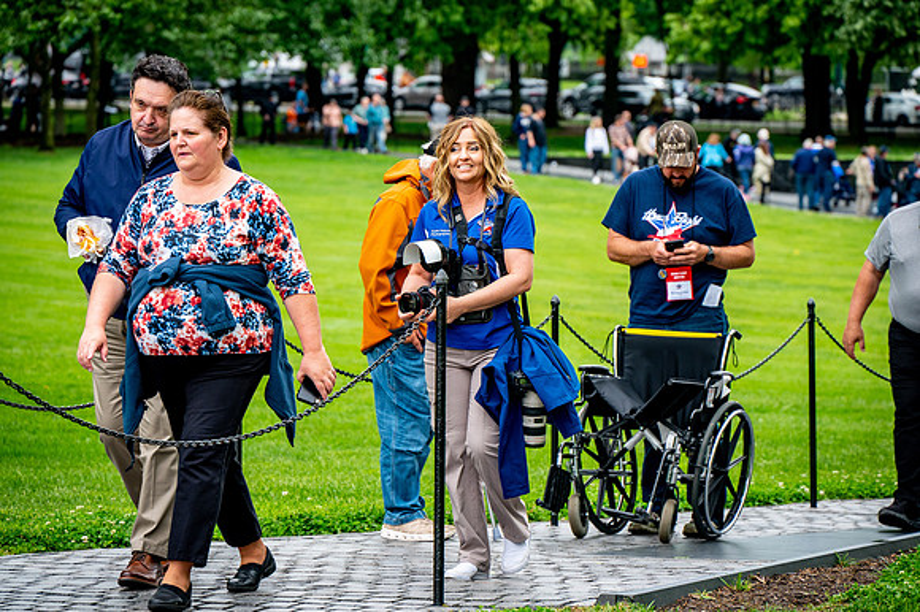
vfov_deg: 6.9
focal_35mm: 200
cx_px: 460
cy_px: 306
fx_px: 5108
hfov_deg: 10.3
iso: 1000
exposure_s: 1/640
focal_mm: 200
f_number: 8
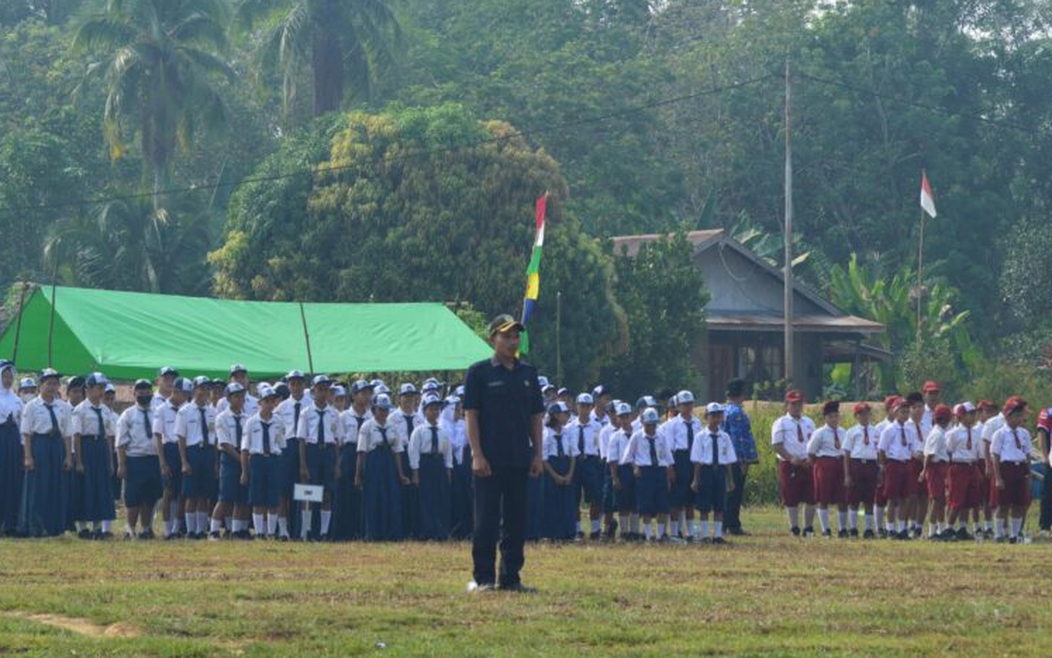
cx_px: 524
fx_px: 5907
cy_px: 348
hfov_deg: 10.2
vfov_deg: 6.4
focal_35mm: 206
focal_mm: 112
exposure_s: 1/400
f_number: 11
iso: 400
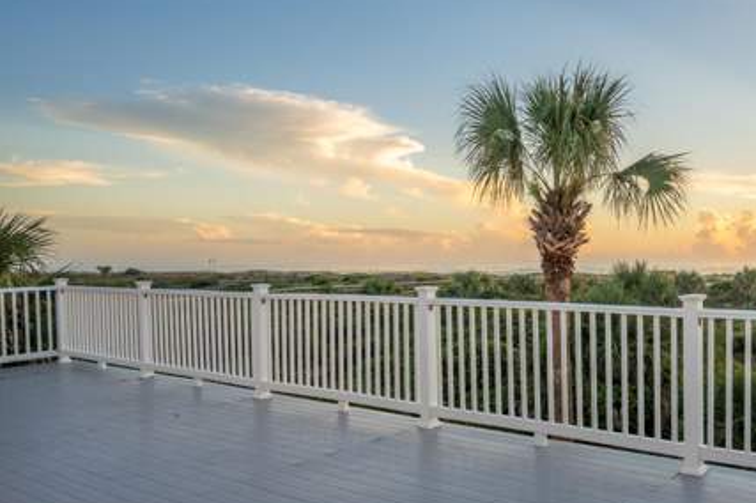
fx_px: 629
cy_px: 262
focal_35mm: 30
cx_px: 621
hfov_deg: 56.7
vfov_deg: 43.5
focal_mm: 16
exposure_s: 1/320
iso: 400
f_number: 7.1
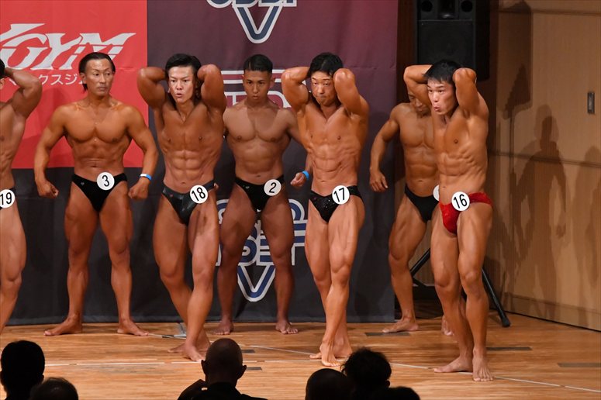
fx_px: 4255
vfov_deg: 5.4
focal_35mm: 255
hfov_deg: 8.1
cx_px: 300
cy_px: 200
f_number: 5.6
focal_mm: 170
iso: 9000
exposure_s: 1/400
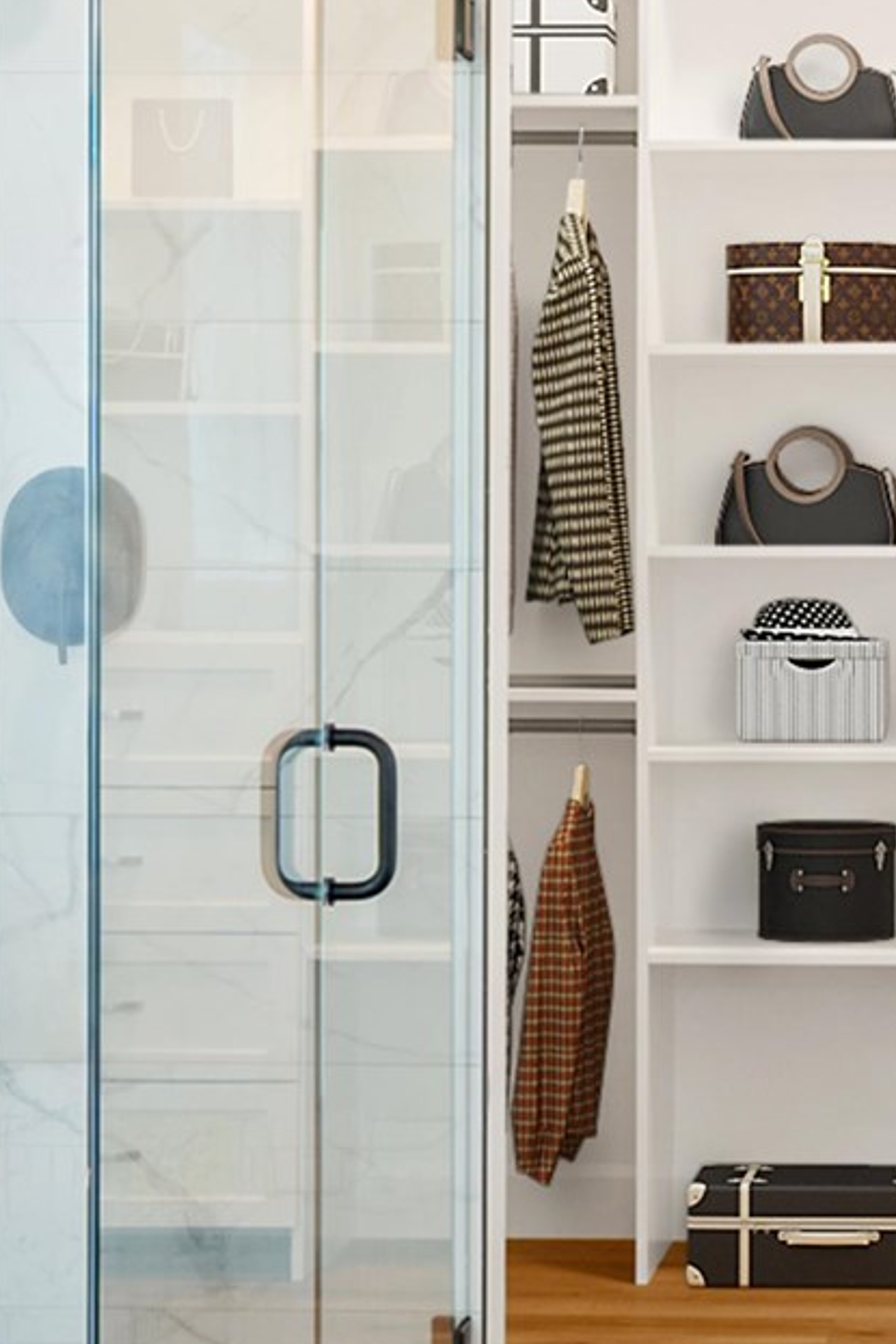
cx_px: 941
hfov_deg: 16.8
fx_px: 2947
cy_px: 577
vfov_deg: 25.6
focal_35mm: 79
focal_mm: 16
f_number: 8
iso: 100
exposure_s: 1/2
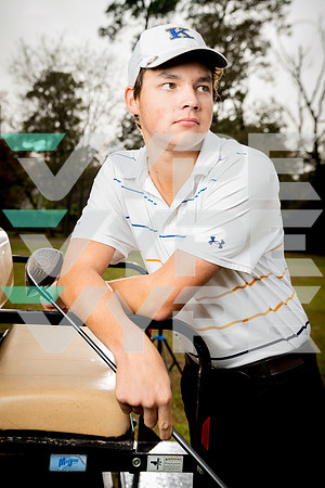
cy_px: 244
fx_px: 582
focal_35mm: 43
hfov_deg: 31.2
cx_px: 162
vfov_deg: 45.4
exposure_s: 1/250
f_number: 4.5
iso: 200
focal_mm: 43
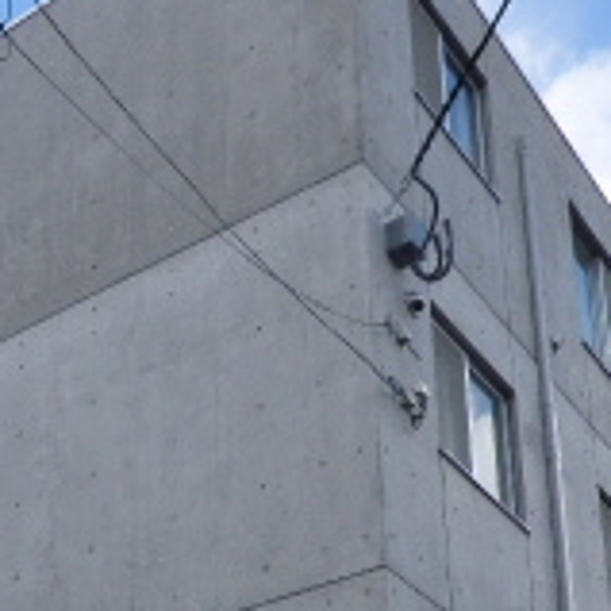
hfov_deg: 23.7
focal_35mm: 71
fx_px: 1418
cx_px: 65
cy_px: 838
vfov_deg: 21.5
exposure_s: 1/800
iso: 160
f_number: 2.8
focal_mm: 3.58
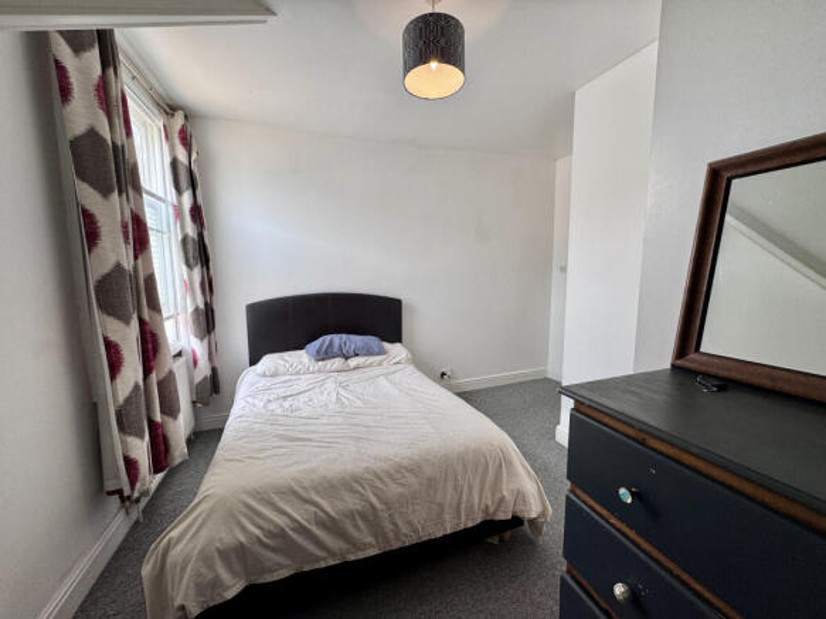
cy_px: 310
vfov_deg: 85.7
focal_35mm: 14
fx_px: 334
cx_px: 413
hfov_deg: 102.1
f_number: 2.2
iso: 64
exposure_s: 1/99
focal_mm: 2.22
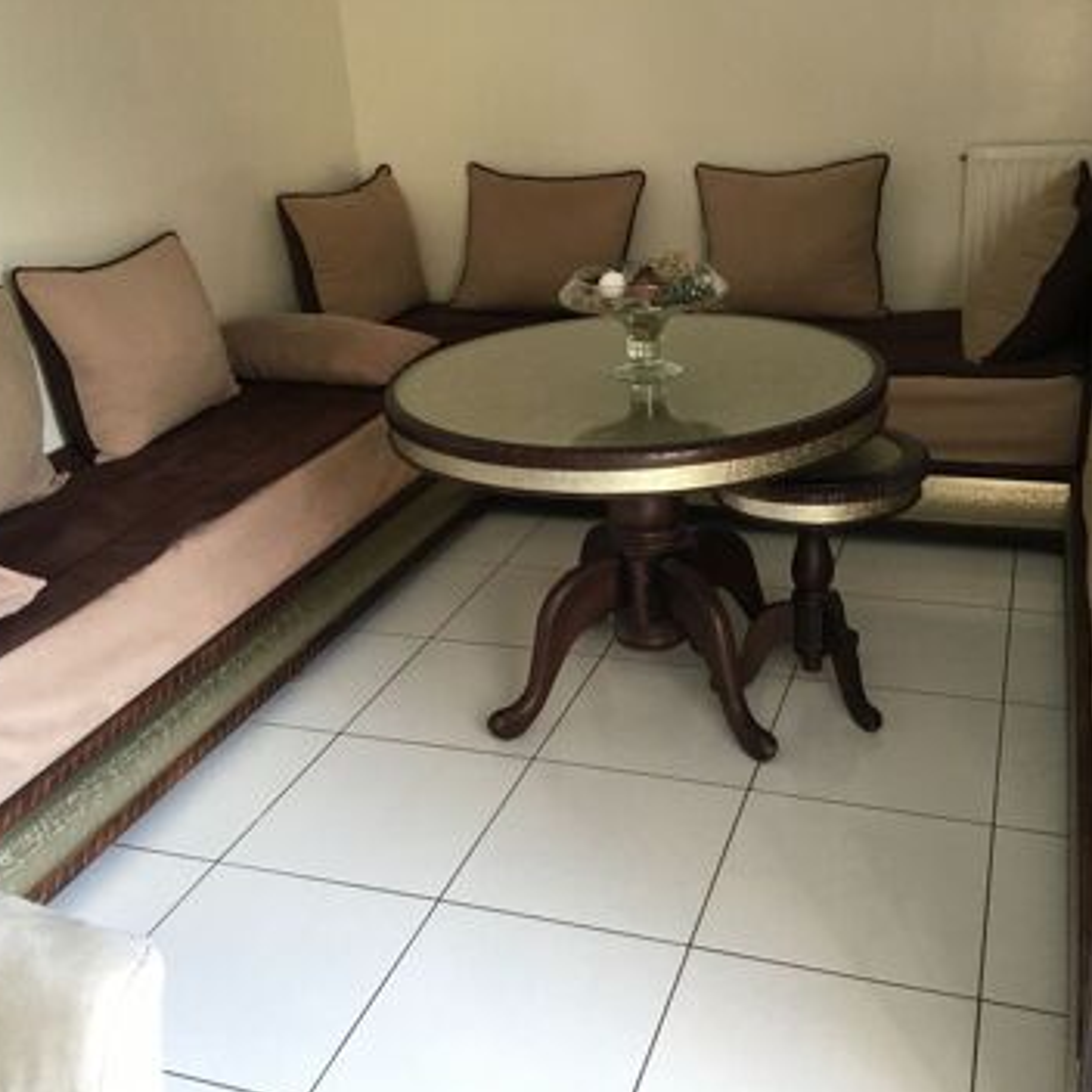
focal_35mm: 35
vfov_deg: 47.2
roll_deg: +4.3
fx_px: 1249
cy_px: 546
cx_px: 599
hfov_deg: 47.2
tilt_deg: -22.4
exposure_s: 1/33
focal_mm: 4.15
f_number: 2.2
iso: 125
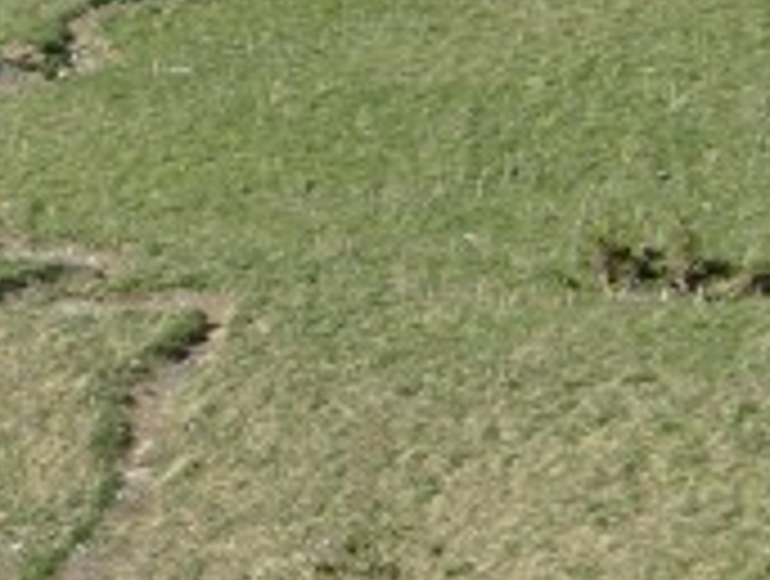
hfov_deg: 4.0
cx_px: -212
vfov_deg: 3.0
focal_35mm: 493
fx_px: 10989
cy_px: 652
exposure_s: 1/248
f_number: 5.2
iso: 50
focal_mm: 27.3
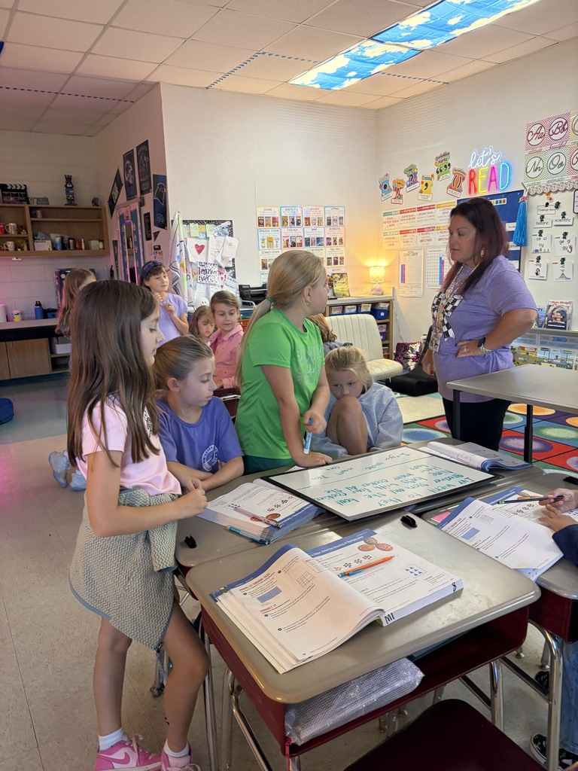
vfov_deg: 67.3
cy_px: 386
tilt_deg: -10.0
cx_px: 289
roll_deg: +3.6
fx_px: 579
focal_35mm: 26
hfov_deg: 53.1
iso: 200
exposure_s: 1/60
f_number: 1.6
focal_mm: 5.96
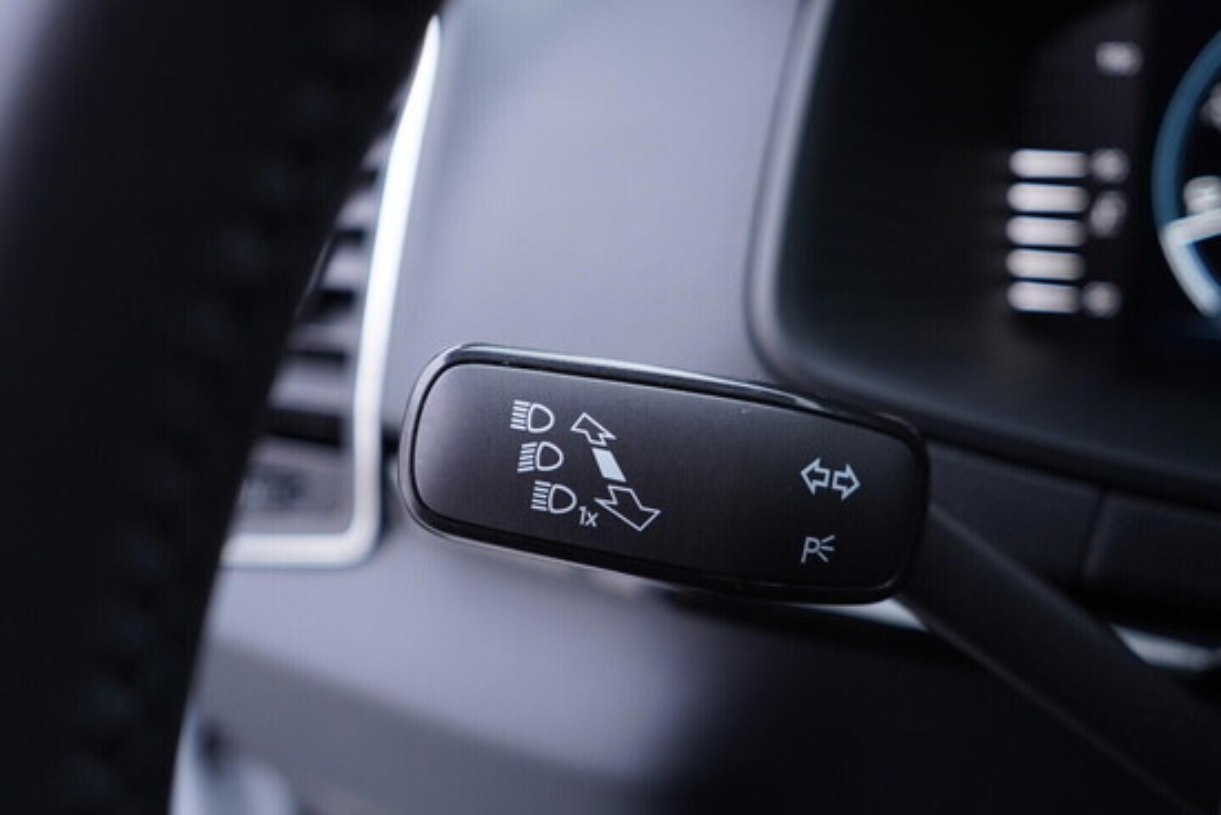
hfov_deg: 53.1
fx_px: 1221
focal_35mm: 36
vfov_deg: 36.9
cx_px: 610
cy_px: 408
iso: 200
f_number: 2.8
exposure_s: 1/40
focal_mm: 24
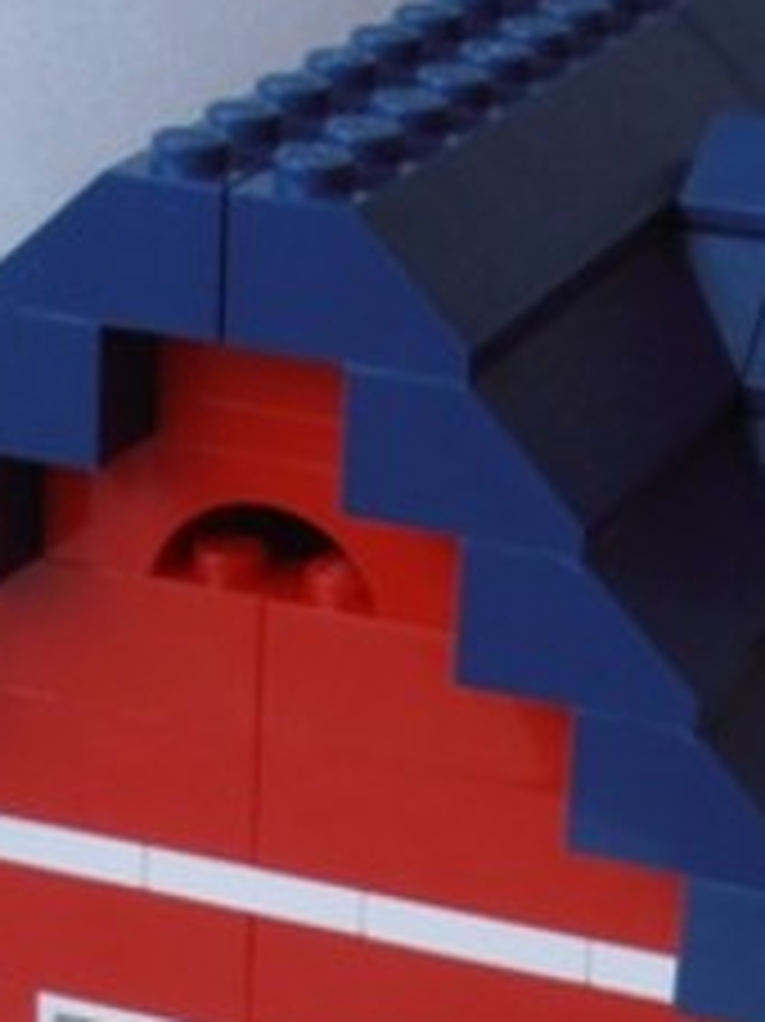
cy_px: 1155
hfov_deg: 10.1
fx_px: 4336
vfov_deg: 13.2
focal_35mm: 147
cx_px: 342
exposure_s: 1/80
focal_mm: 6.61
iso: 80
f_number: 3.9
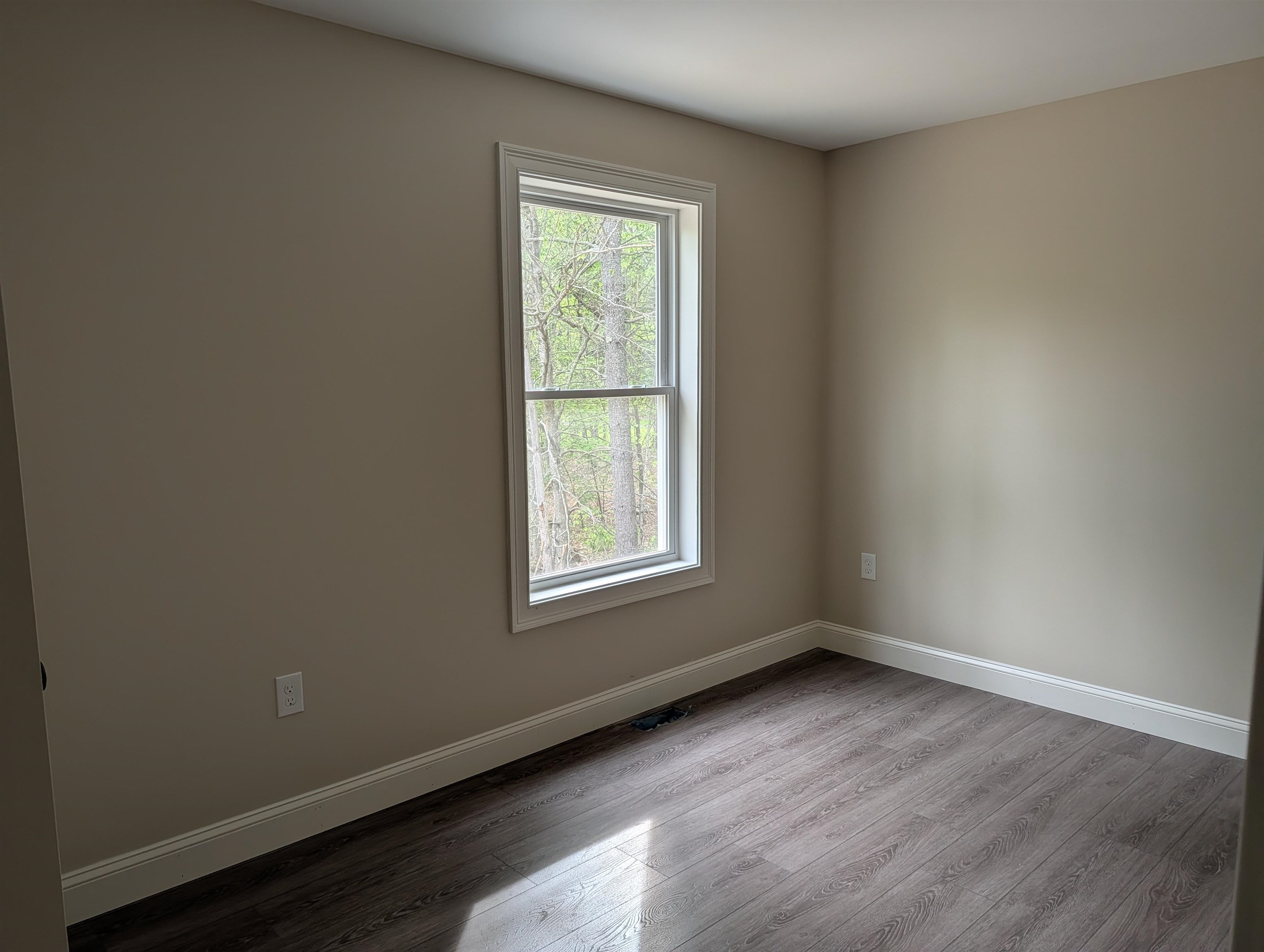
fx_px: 878
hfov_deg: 71.5
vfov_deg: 56.9
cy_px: 476
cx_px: 632
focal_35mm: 24
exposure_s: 1/249
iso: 111
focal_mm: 6.9
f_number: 1.68
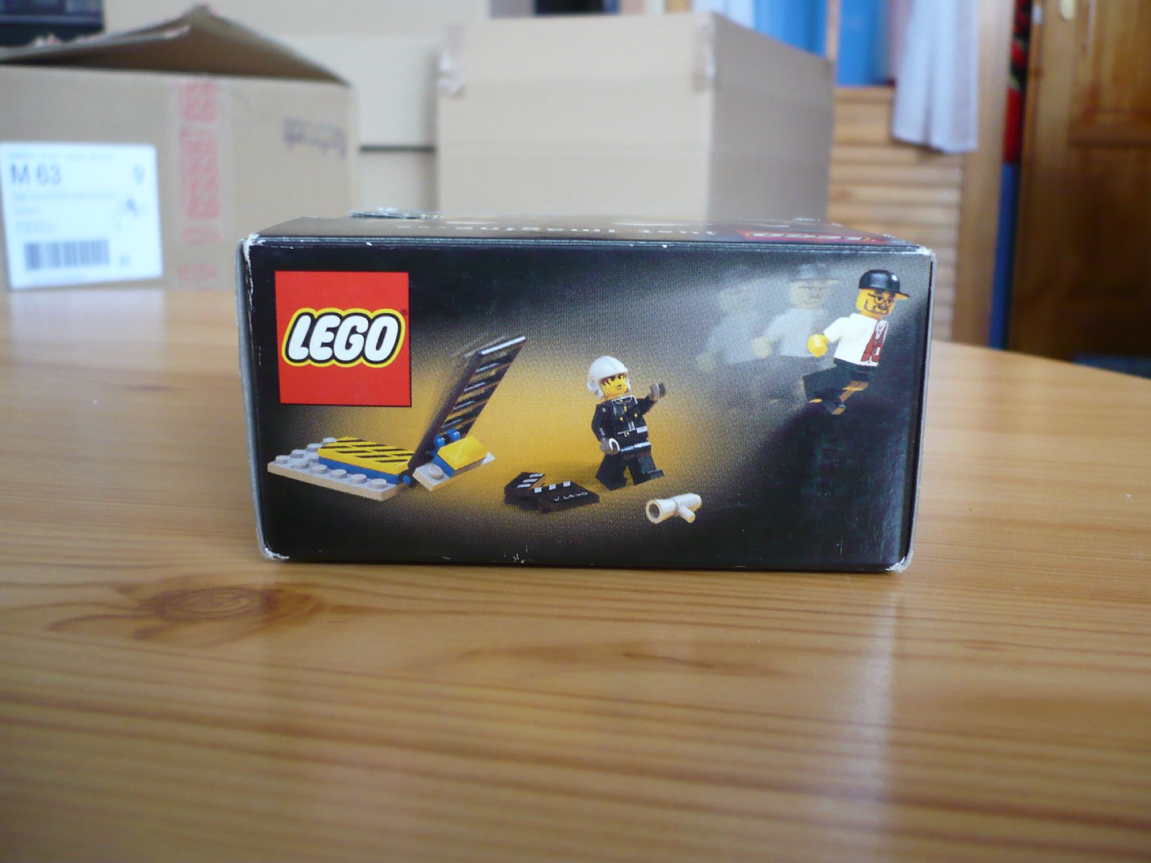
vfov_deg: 40.7
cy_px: 432
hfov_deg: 52.6
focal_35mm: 35
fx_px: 1164
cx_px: 576
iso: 200
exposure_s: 1/30
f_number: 2.8
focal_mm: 5.8
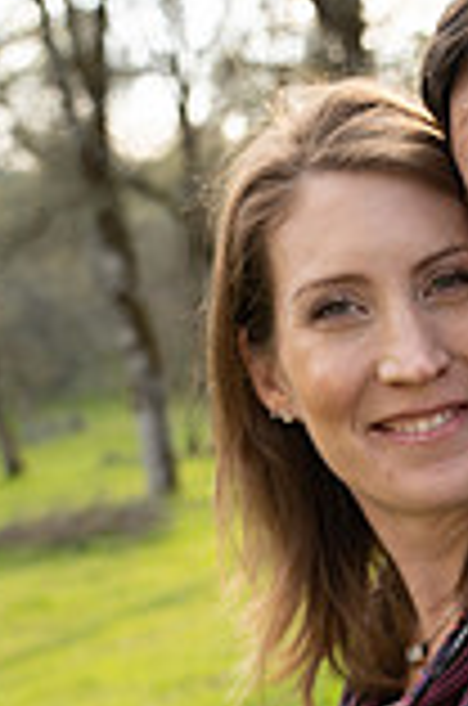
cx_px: 572
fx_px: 1351
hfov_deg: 18.5
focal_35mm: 69
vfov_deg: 27.2
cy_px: 751
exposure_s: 1/250
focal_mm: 24
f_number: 2.8
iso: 200
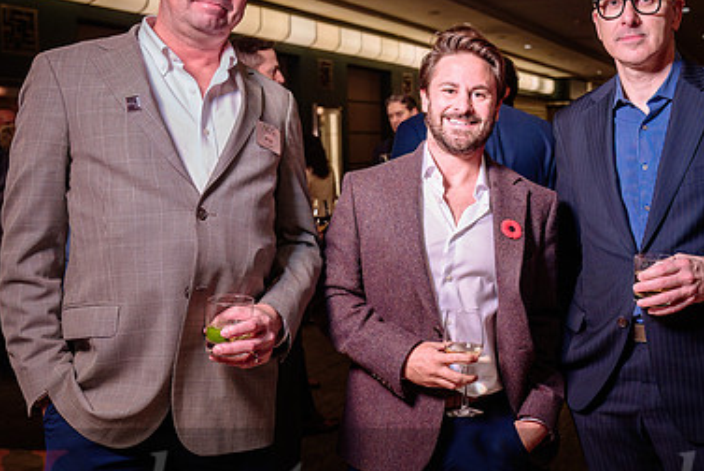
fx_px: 959
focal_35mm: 49
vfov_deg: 27.5
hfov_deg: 39.8
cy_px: 185
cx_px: 476
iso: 800
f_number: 3.5
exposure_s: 1/80
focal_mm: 28
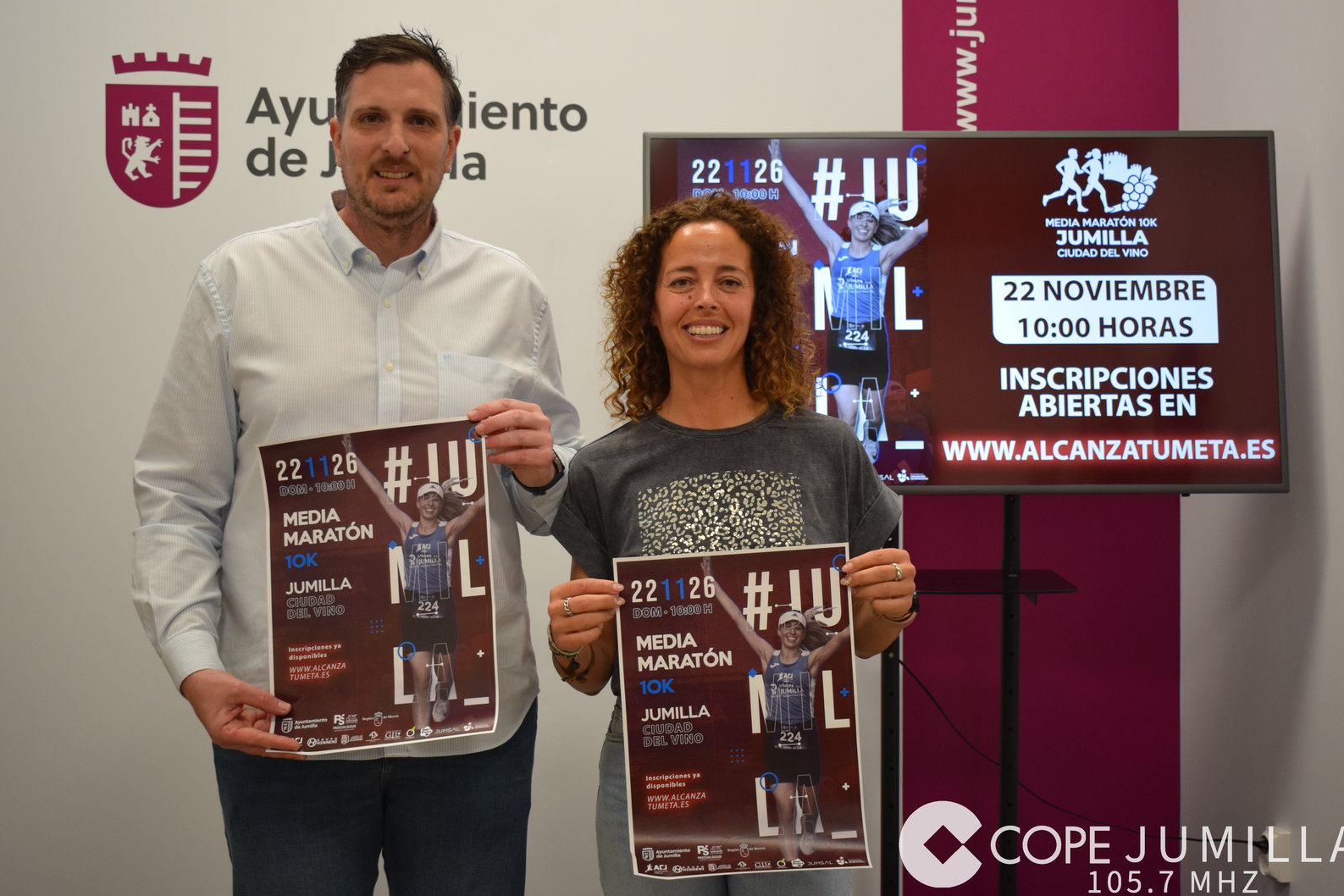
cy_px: 448
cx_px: 684
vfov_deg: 27.5
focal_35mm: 49
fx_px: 1829
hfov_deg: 40.3
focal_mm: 32
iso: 900
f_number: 4.5
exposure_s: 1/60
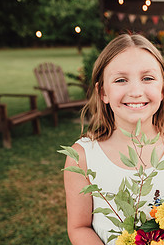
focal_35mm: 44
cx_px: 149
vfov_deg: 43.9
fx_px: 300
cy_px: 159
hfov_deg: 29.3
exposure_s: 1/200
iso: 250
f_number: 2.8
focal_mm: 24
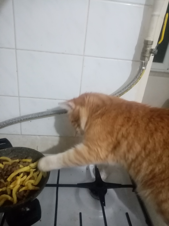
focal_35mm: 26
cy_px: 113
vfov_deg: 67.3
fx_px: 169
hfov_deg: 53.1
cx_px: 84
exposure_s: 1/20
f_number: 1.8
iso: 1099
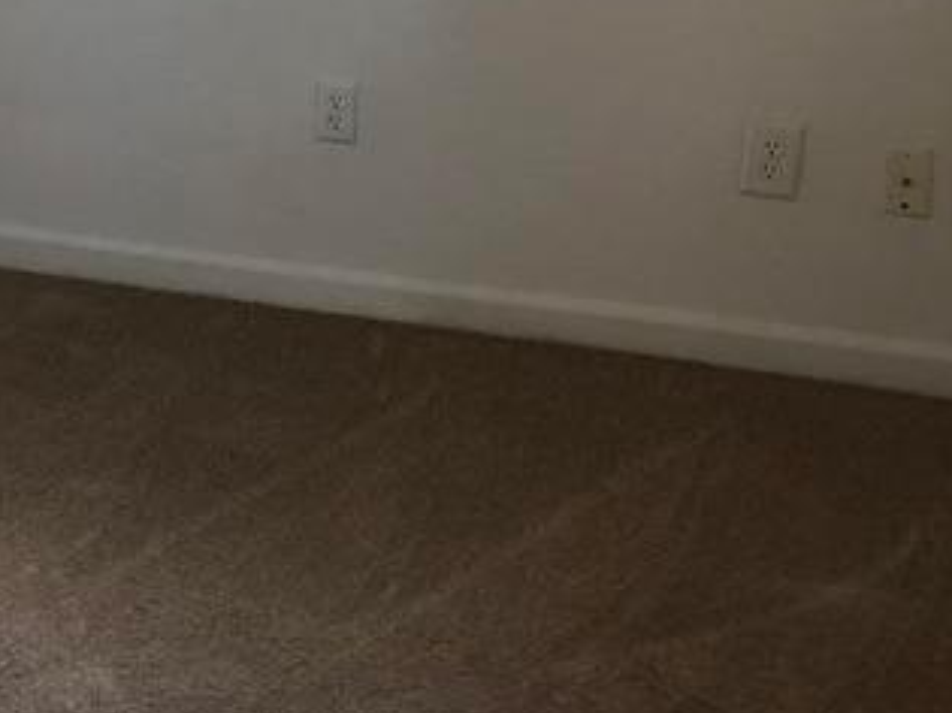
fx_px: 2502
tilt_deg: -10.5
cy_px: -39
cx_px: -444
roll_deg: +1.7
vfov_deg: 15.8
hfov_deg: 19.1
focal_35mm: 91
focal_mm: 3.99
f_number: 1.8
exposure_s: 1/30
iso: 32
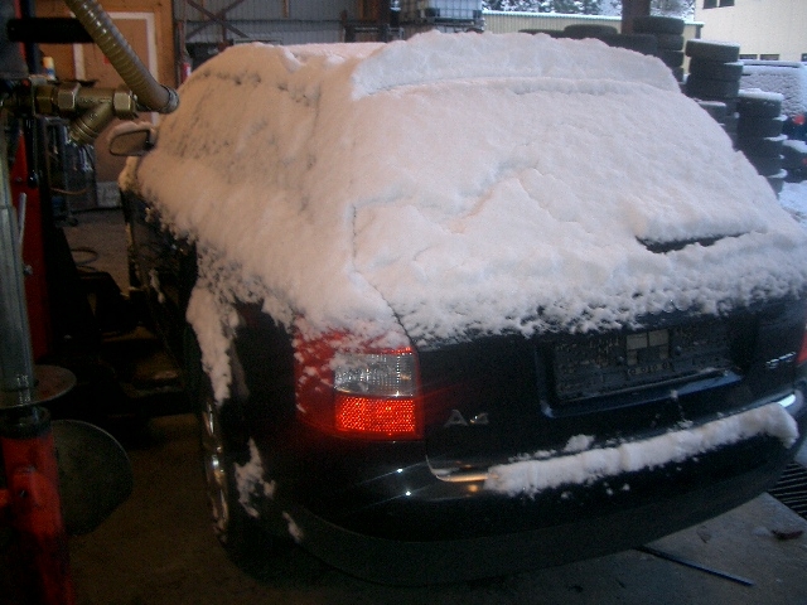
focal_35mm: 35
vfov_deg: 40.7
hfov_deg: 52.6
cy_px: 302
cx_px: 404
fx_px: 816
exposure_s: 1/40
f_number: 2.6
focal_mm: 5.8
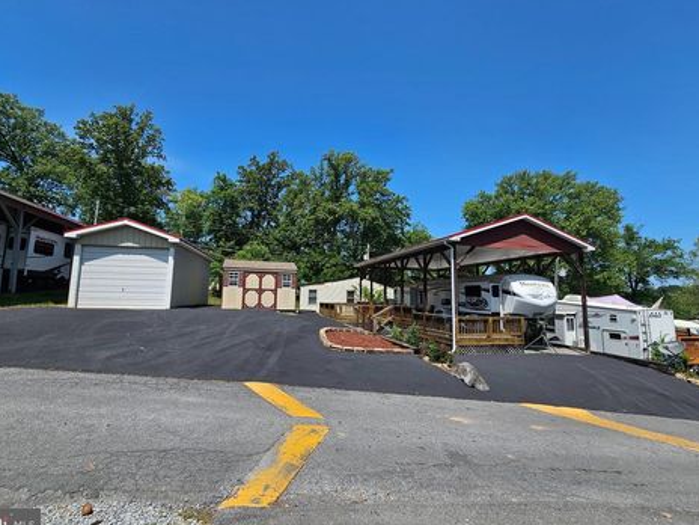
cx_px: 325
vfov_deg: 85.7
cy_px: 256
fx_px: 283
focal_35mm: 14
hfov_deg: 101.9
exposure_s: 1/2600
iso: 50
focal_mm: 2.2
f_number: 2.2
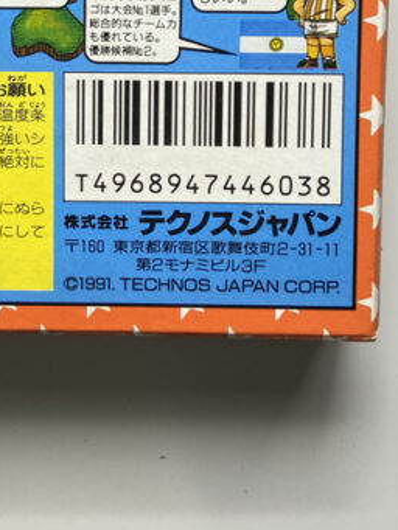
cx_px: 90
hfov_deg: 23.7
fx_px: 935
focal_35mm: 61
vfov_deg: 29.7
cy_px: 12
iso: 80
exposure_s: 1/60
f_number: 1.8
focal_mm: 4.25
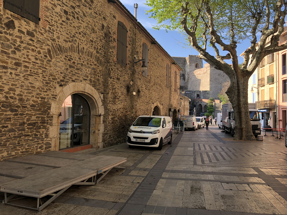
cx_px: 144
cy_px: 108
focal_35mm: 28
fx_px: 232
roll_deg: -0.5
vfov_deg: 49.7
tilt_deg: +3.3
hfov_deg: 63.4
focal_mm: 4
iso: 20
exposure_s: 1/308
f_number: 1.8
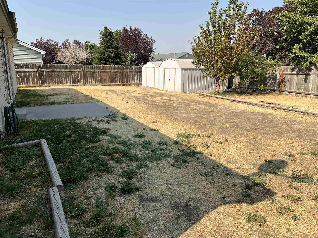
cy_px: 119
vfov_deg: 53.1
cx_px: 159
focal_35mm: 26
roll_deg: -0.4
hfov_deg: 67.3
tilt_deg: -12.4
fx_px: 239
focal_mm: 5.7
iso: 50
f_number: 1.5
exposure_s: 1/3704
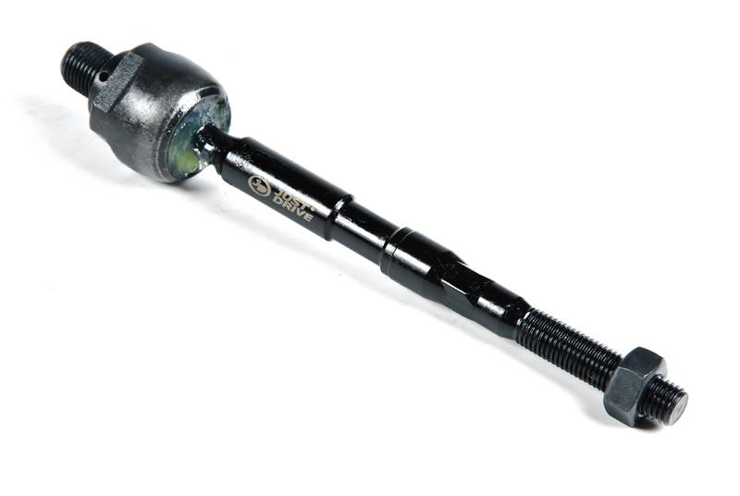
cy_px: 248
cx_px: 370
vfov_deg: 10.0
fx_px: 2841
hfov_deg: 14.8
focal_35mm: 138
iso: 200
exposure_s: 1/200
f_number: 9
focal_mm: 92
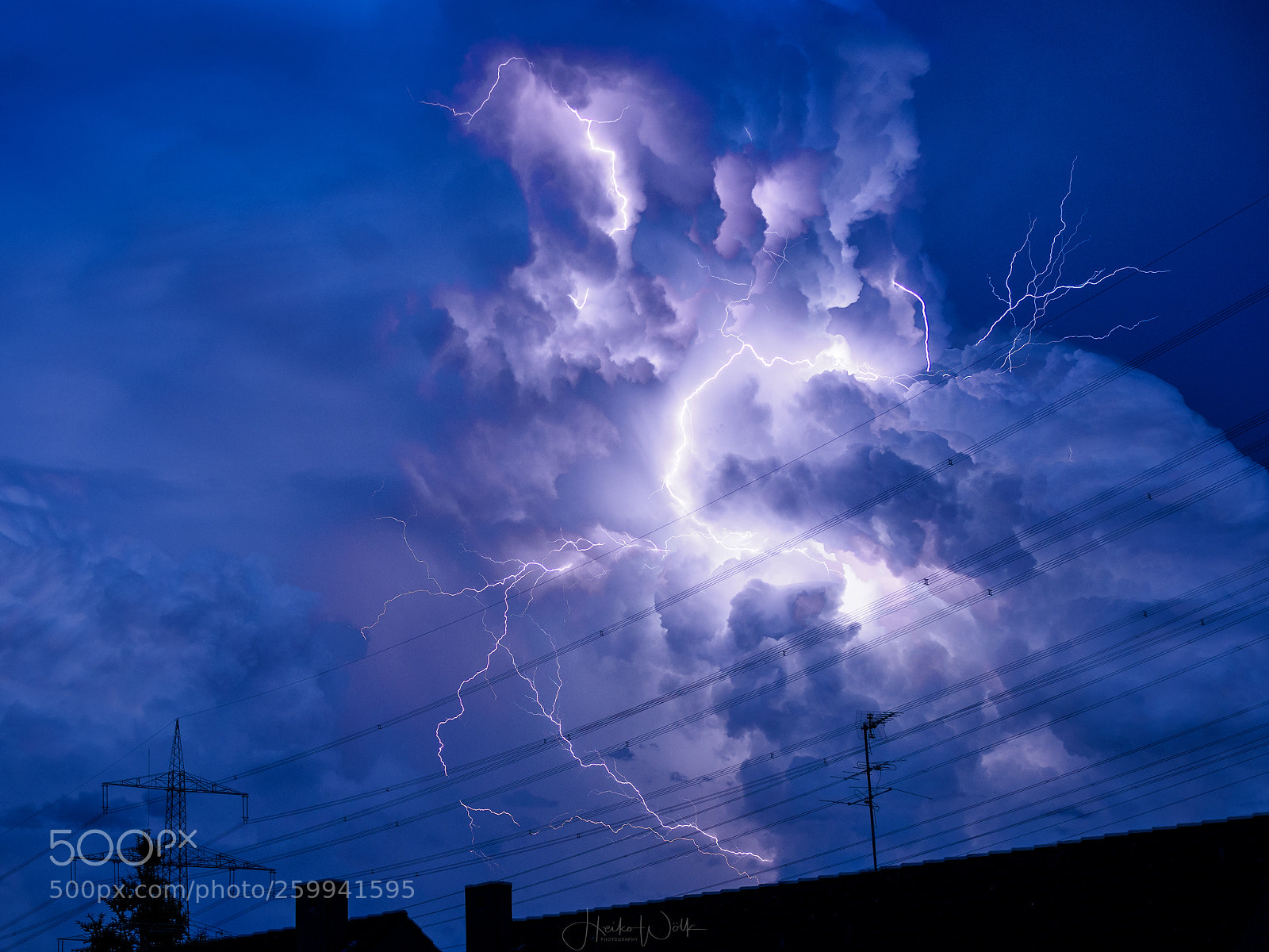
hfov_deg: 38.2
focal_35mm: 50
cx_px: 634
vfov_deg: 29.1
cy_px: 476
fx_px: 1833
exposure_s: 1
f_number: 4
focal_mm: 25
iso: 200
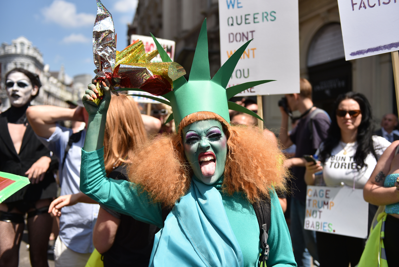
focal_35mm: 34
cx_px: 200
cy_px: 134
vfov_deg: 38.9
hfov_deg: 55.8
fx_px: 377
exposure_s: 1/3200
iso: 160
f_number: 2.8
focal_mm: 34
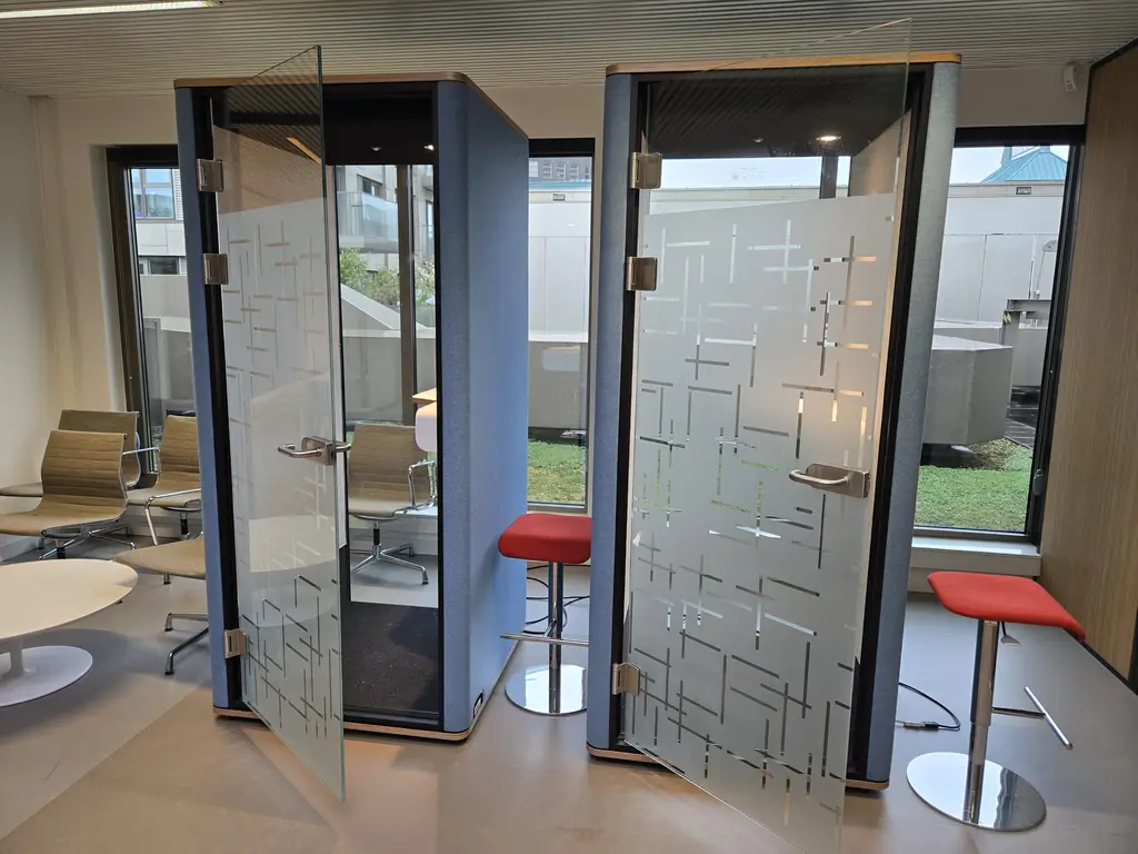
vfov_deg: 58.9
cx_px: 569
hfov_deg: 73.9
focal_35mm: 23
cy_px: 427
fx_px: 756
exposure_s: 1/100
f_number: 1.8
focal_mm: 5.4
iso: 100
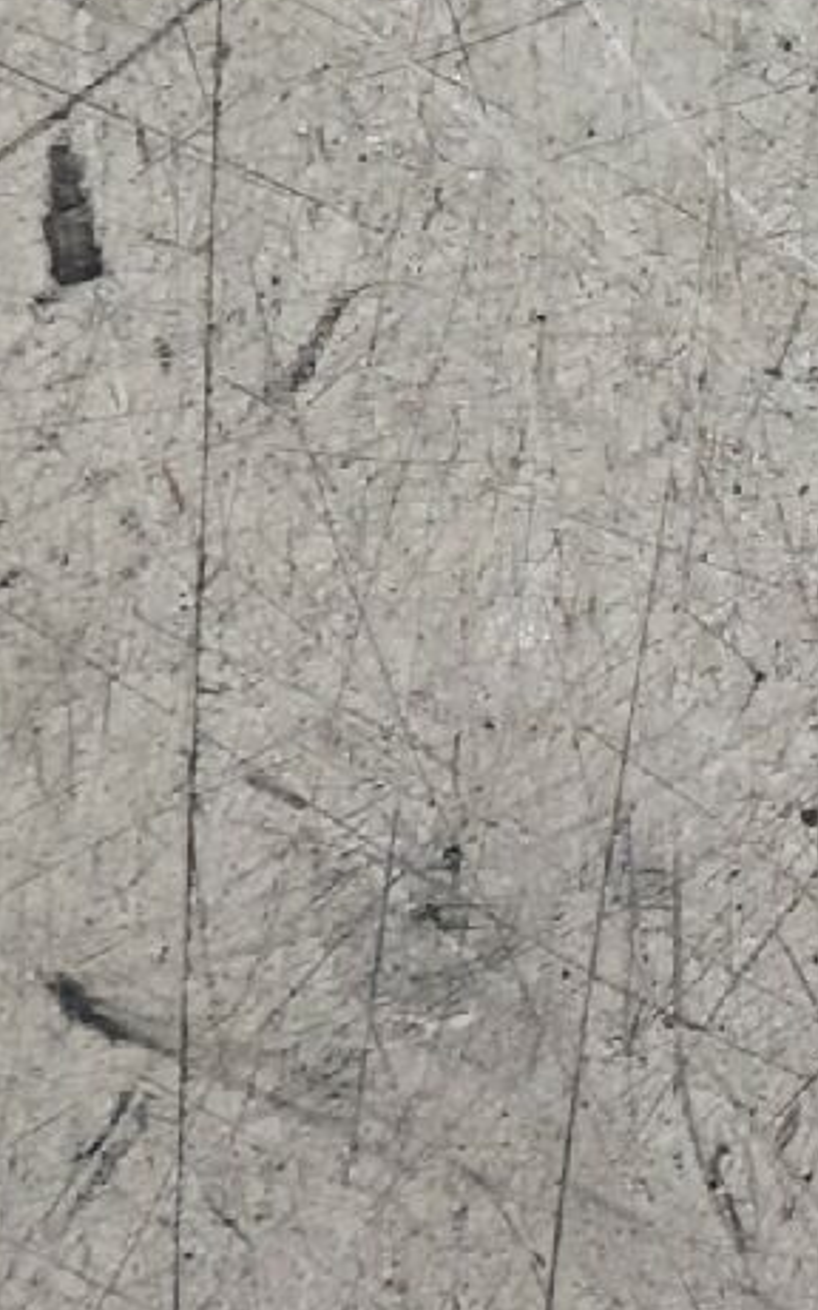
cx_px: 2059
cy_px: -497
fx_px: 8028
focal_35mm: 225
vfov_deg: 9.1
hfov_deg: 5.6
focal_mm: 5.43
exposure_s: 1/100
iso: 98
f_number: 1.89
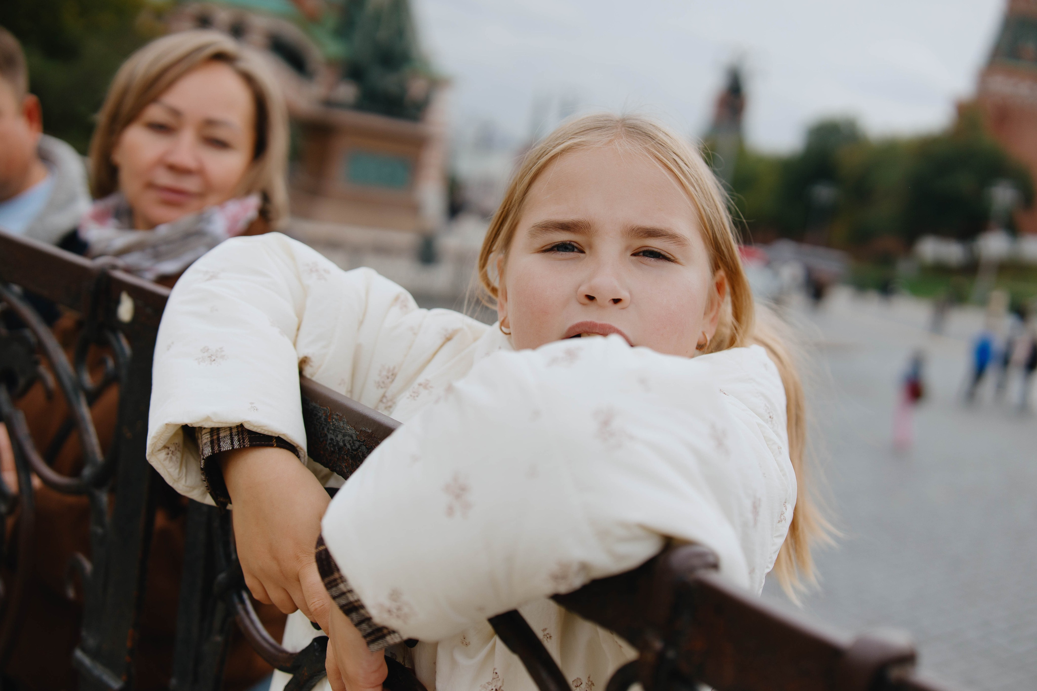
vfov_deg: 33.0
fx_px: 1167
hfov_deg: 47.9
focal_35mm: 40
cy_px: 346
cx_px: 518
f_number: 1.8
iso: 100
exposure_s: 1/2000
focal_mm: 27
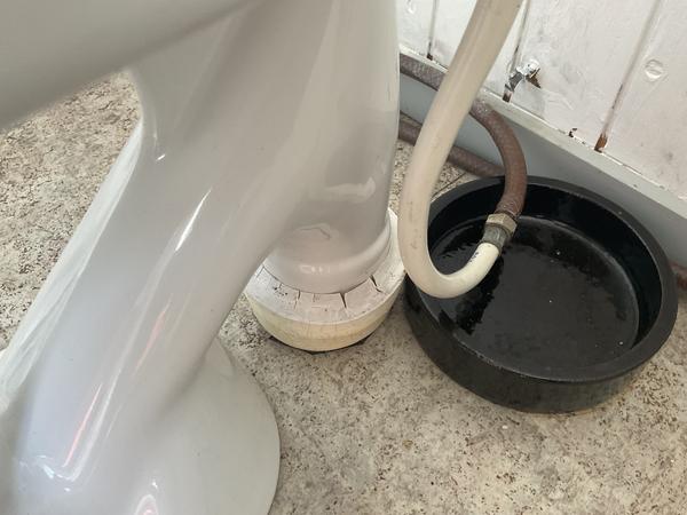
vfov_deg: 48.2
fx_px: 576
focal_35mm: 29
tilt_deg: -49.6
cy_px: 258
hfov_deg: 61.7
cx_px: 344
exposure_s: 1/50
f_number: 1.8
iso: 80
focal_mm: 3
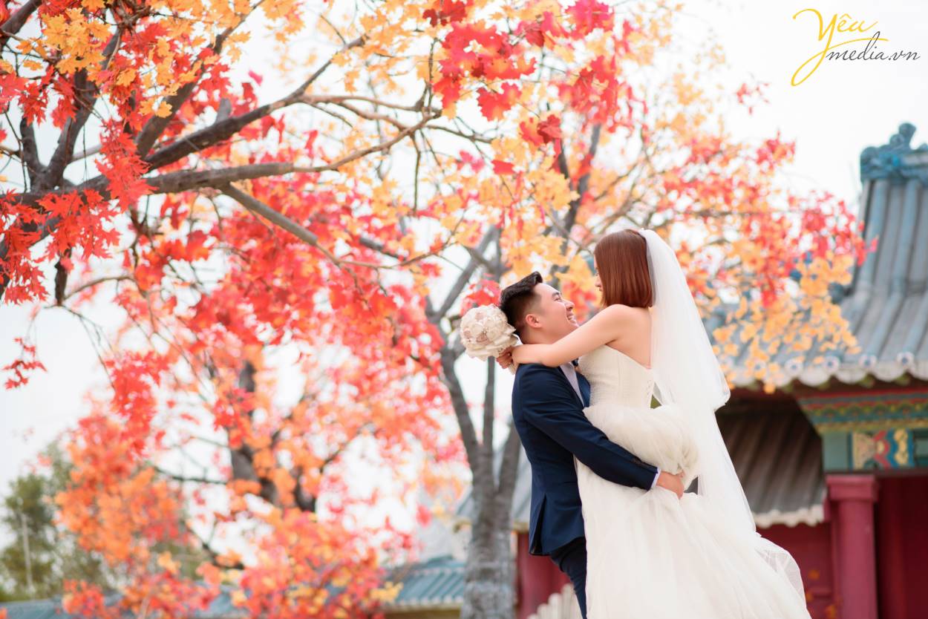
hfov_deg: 23.9
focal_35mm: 85
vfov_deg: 16.1
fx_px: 2191
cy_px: 310
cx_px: 464
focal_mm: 85
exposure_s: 1/1000
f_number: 2.5
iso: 125
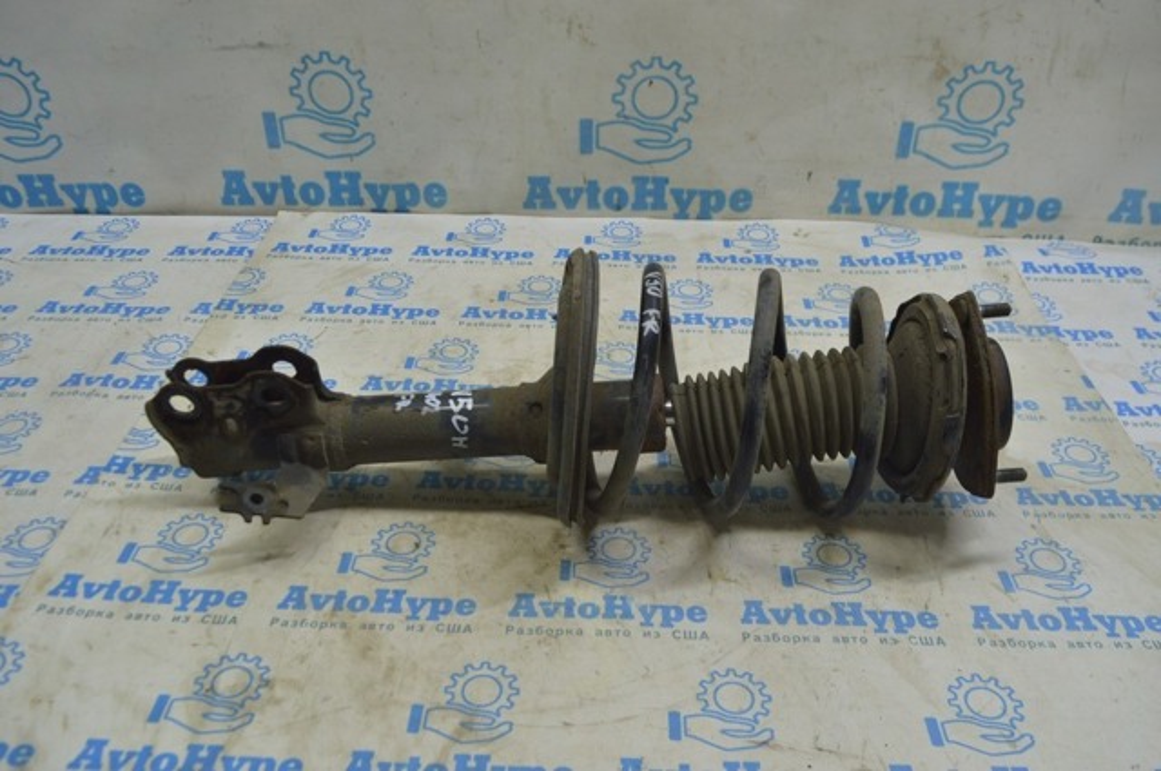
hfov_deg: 59.6
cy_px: 386
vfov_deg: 41.6
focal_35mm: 32
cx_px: 580
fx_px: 1015
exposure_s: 1/40
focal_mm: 21
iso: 400
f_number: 5.6
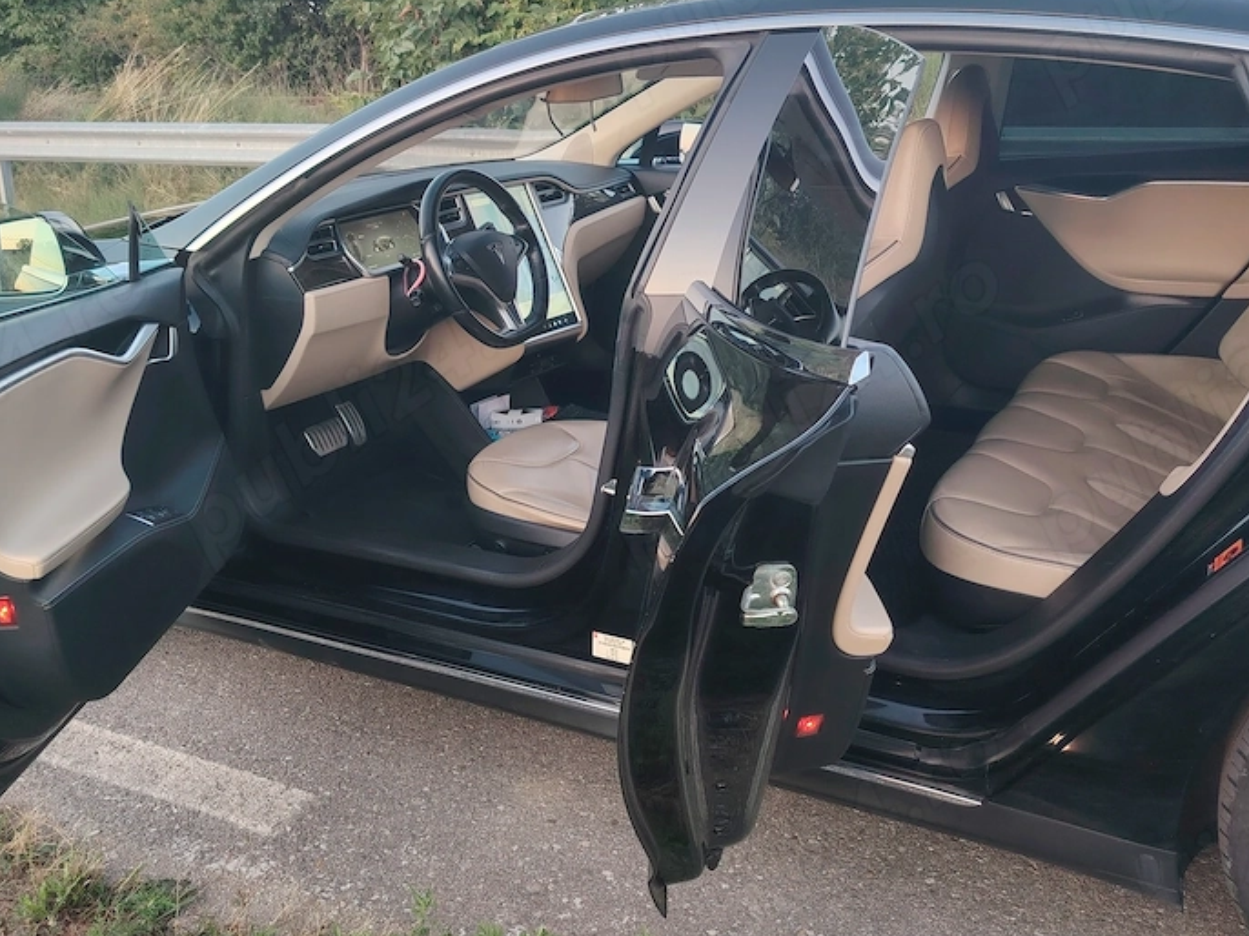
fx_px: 1262
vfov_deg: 40.7
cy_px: 437
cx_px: 590
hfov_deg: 52.6
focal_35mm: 35
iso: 150
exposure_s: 1/33.3
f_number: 1.75
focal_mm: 5.25
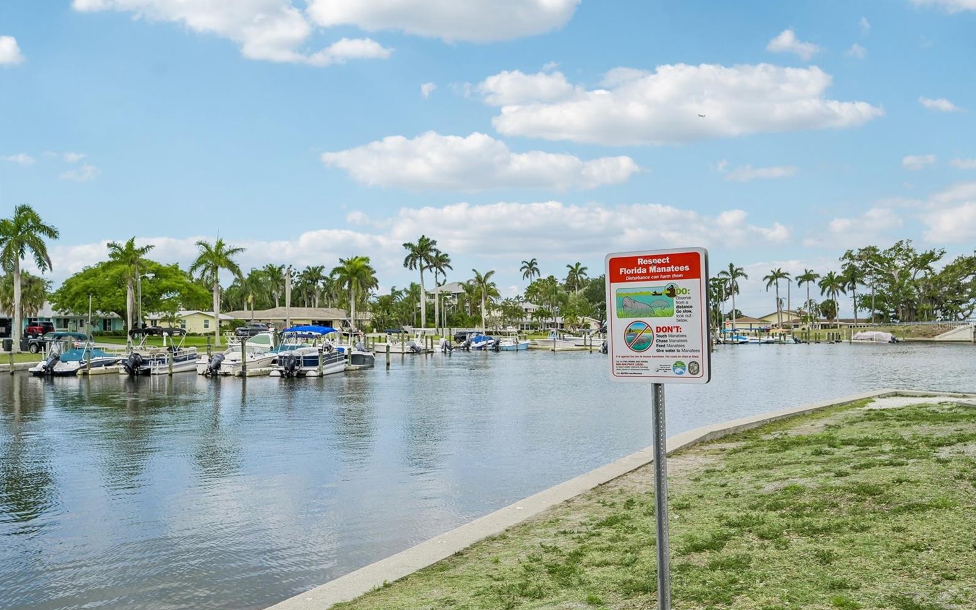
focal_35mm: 31
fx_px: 825
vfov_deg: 40.6
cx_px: 492
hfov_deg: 61.2
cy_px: 325
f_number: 8
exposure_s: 1/1600
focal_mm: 30
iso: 400
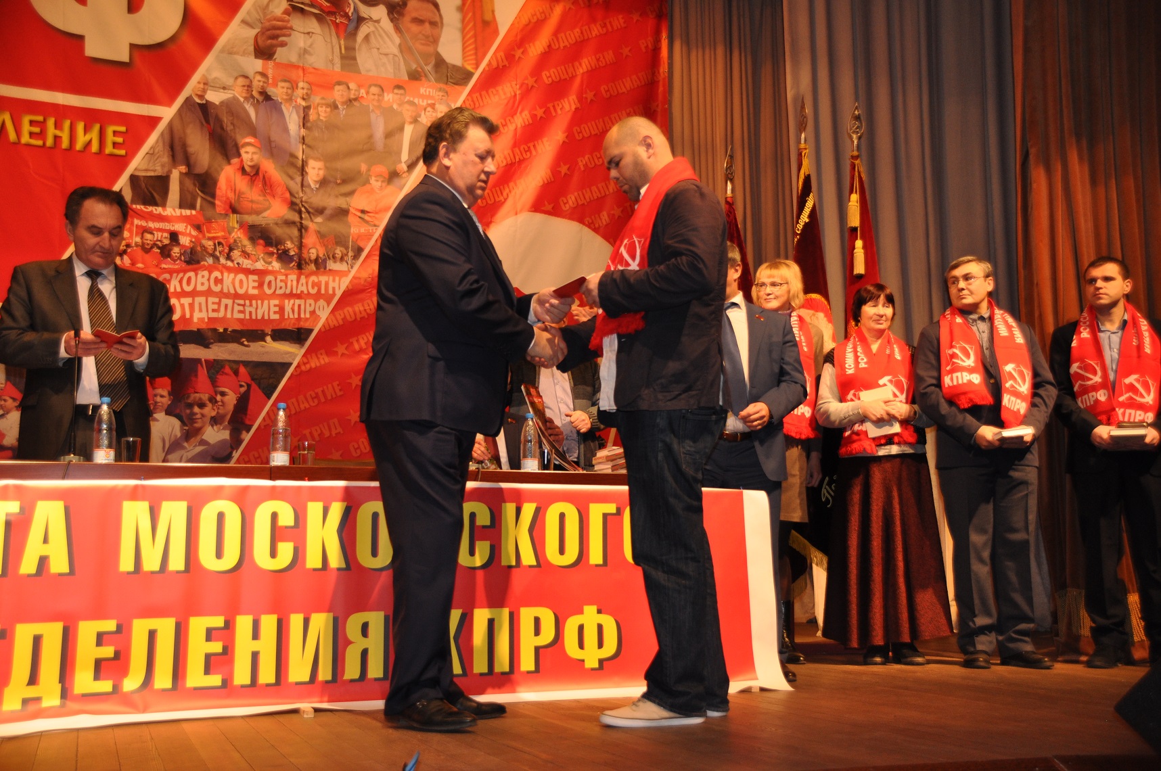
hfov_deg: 49.6
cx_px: 580
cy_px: 386
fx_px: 1256
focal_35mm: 39
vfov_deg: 34.1
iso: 560
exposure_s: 1/125
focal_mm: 26
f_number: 3.8
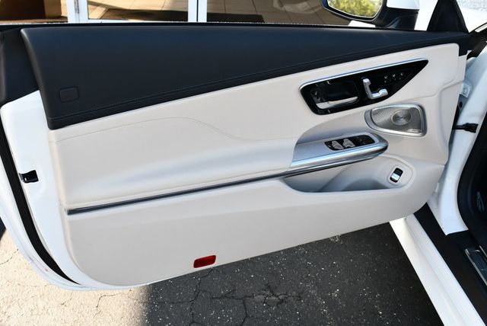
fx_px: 487
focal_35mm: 36
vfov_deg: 36.9
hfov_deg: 53.1
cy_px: 163
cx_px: 244
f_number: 5.6
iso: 360
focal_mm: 18
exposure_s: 1/250
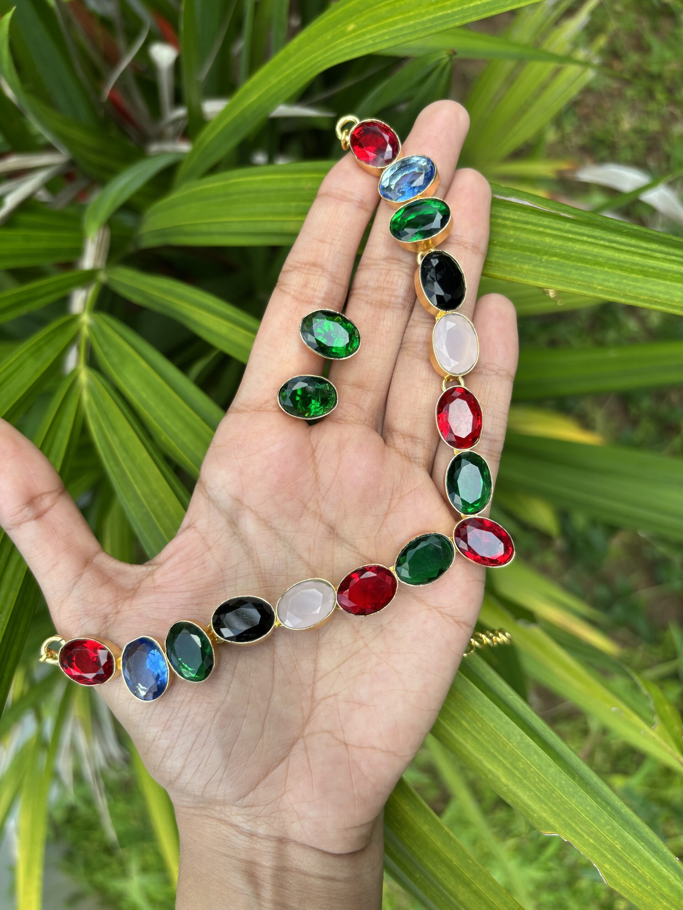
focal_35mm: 26
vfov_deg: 67.3
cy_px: 455
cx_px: 342
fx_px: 684
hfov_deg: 53.1
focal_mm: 5.96
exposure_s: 1/437
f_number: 1.6
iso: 50
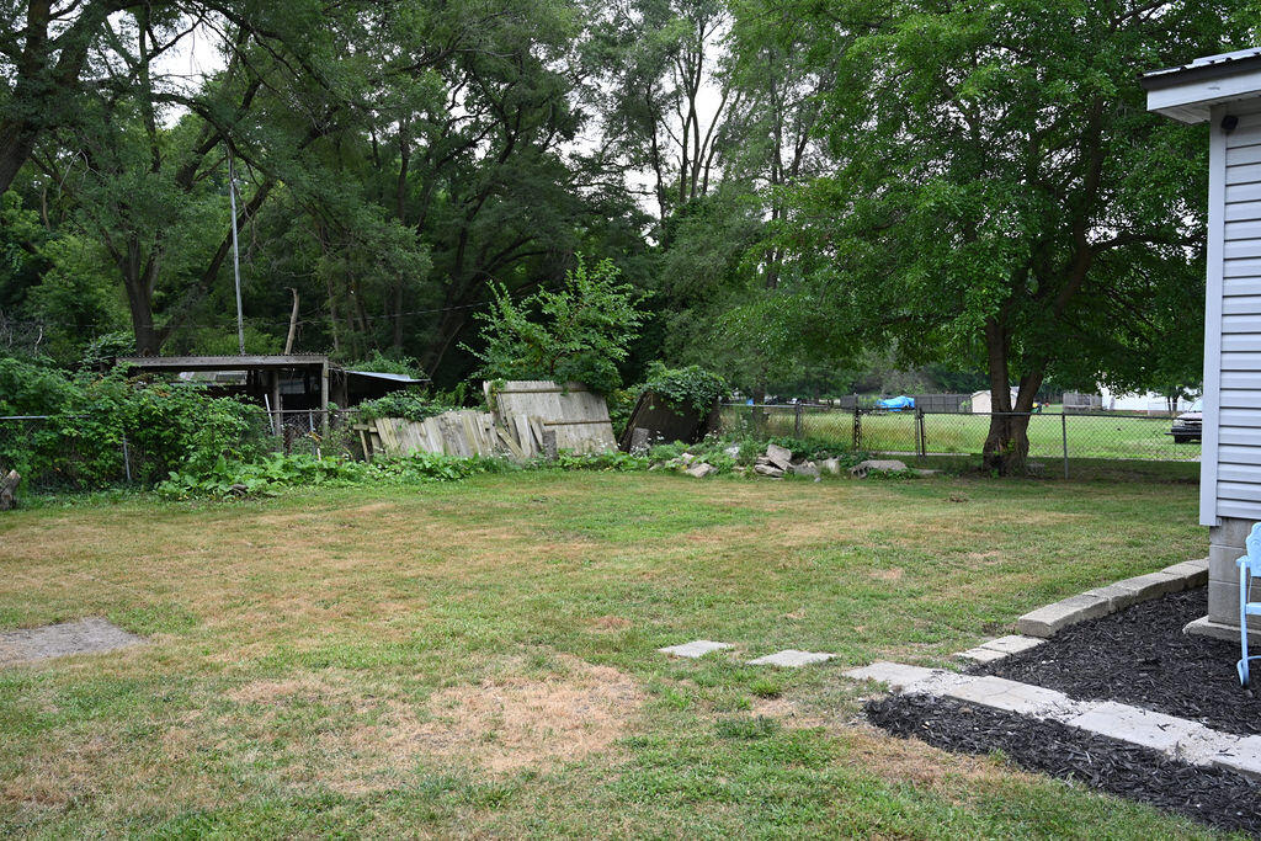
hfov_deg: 61.1
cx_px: 630
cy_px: 420
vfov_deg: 43.0
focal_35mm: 30
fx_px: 1068
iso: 280
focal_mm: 30.5
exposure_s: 1/250
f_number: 4
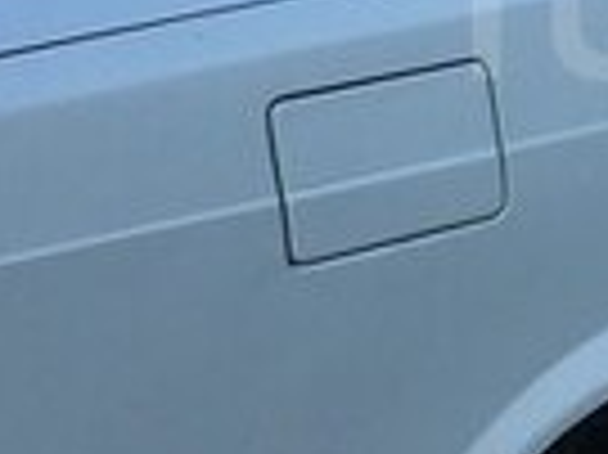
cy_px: 11
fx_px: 2492
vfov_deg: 10.4
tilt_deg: -21.3
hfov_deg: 13.2
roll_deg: -2.6
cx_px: 896
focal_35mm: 142
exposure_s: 1/2024
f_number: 2.2
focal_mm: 4.15
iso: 25
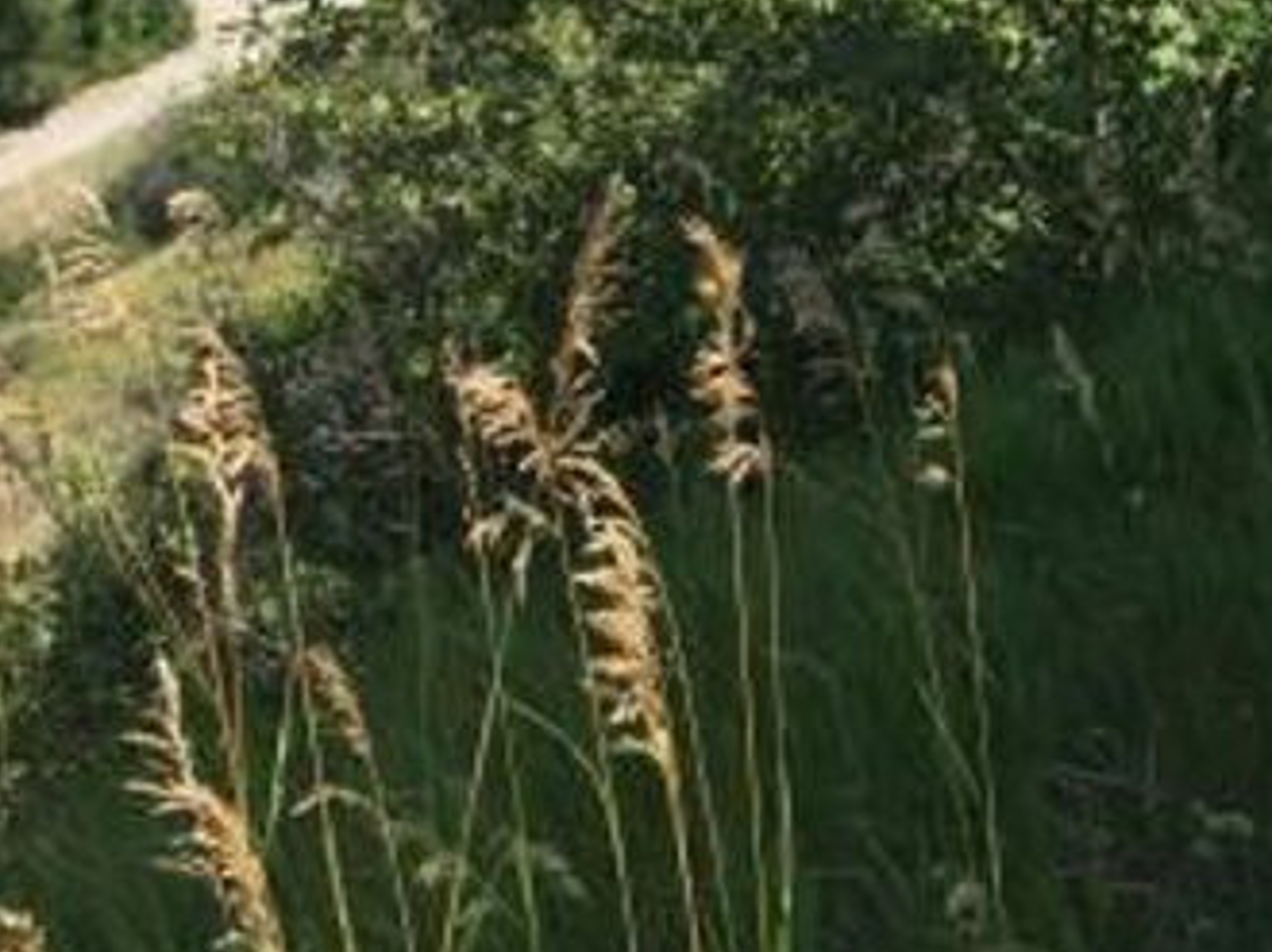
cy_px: -505
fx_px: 3305
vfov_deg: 15.1
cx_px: 1253
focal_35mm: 90
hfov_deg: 21.1
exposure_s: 1/1582
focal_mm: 4.15
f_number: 2.2
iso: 32
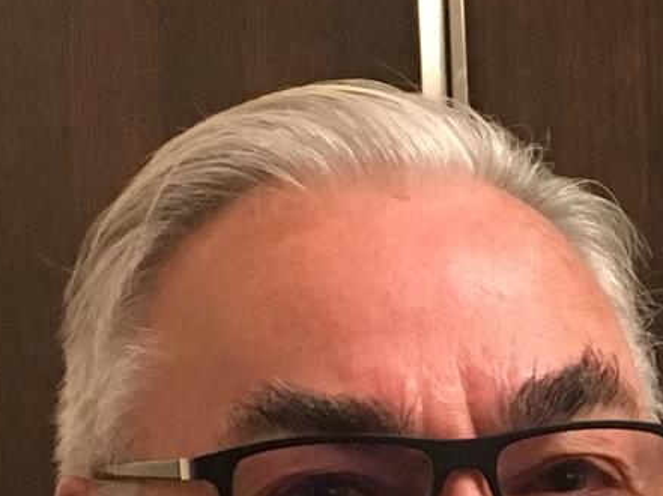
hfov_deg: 11.9
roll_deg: +0.7
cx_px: 1036
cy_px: 709
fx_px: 3024
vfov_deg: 9.2
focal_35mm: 158
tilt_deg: -4.0
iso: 200
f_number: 2.2
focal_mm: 4.15
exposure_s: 1/24
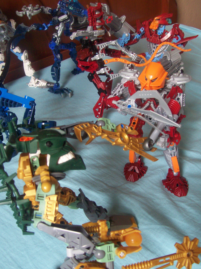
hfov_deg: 38.7
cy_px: 136
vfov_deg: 50.1
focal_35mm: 37
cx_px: 101
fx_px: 286
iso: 148
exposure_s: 1/32
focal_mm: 6
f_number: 2.7
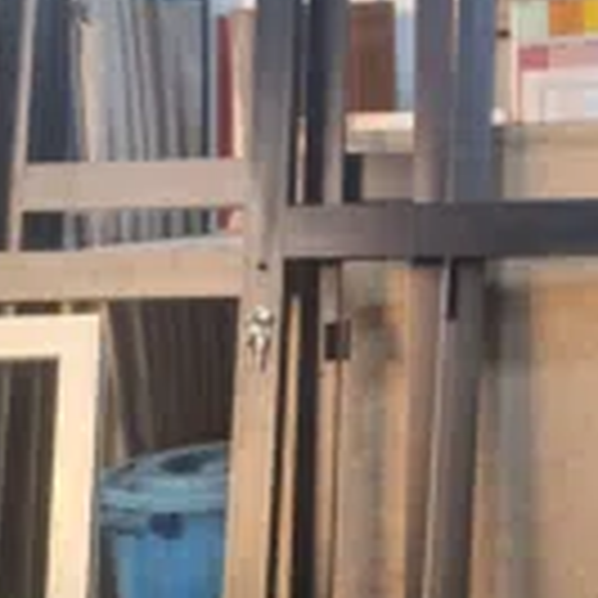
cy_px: 198
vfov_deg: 28.0
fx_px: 1192
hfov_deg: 27.2
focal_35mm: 61
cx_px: 540
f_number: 1.8
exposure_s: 1/100
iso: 80
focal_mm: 5.54
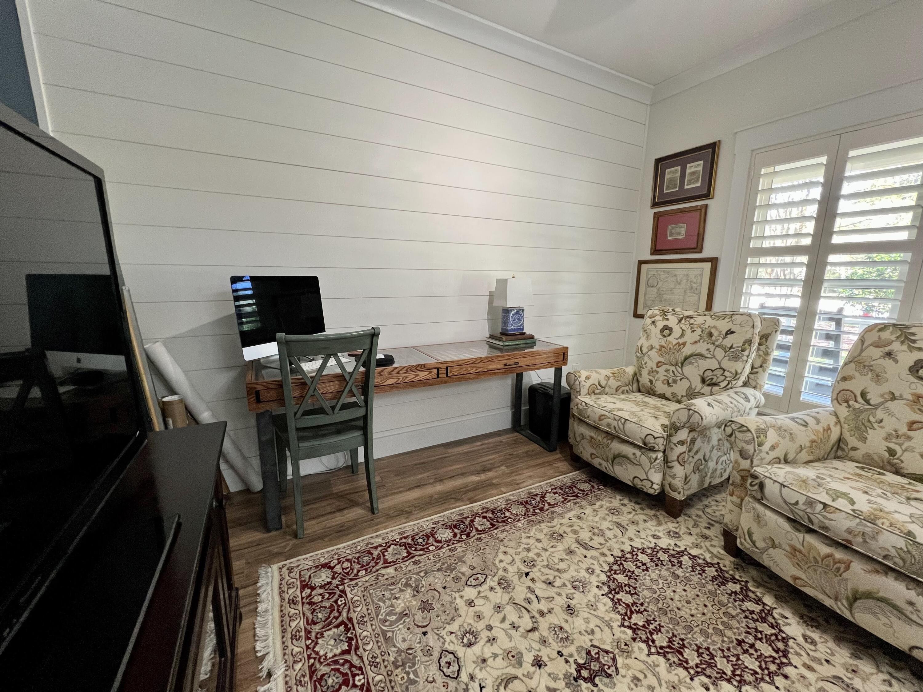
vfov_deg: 89.9
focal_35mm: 13
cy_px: 346
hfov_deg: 106.2
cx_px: 462
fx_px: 347
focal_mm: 1.57
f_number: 1.8
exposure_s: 1/60
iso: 200
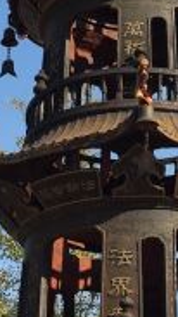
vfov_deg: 17.7
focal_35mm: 121
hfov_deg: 10.0
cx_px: 136
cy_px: 120
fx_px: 1015
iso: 32
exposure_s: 1/1364
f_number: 2.2
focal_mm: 4.15
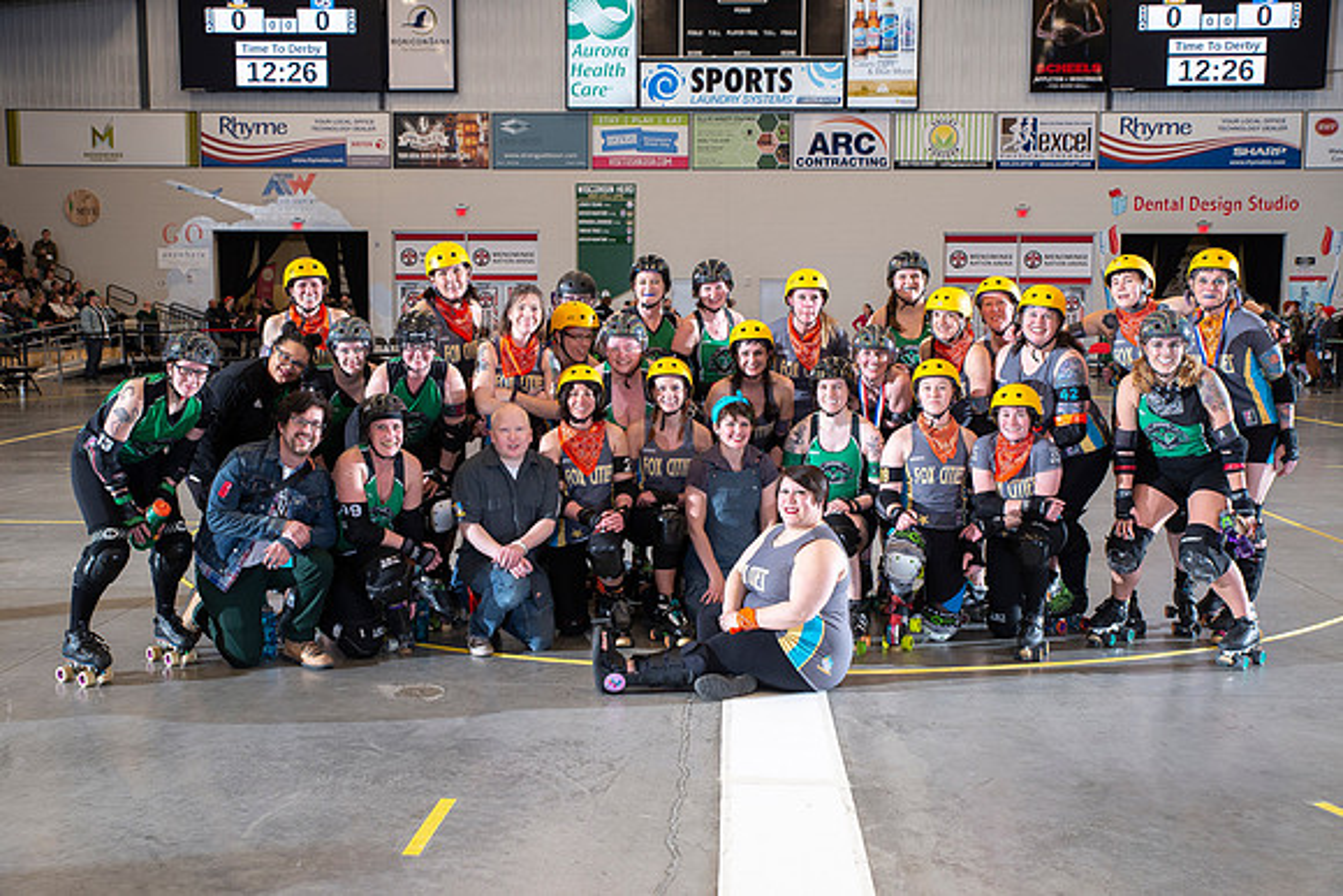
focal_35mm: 38
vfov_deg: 35.1
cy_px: 448
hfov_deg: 50.7
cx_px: 672
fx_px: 1418
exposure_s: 1/160
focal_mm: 38
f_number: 7.1
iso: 640
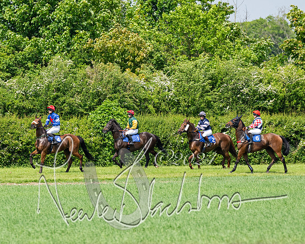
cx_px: 113
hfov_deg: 4.4
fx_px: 3950
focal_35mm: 438
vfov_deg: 3.5
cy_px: 130
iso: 400
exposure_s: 1/2500
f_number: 4
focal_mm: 200
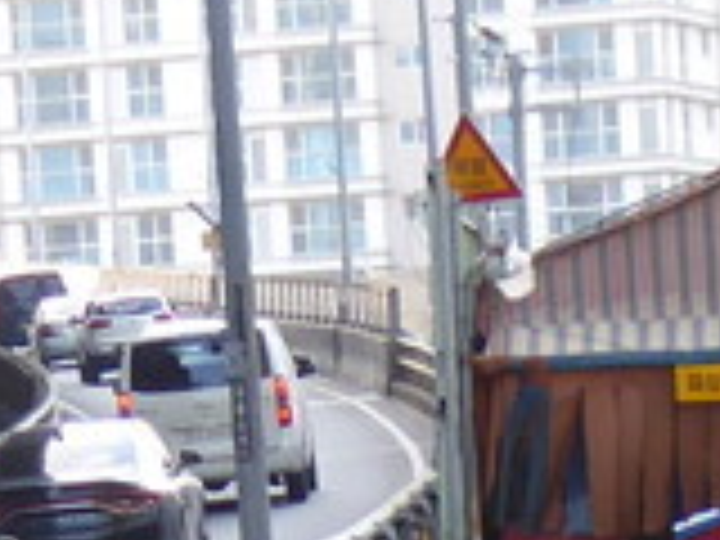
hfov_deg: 5.4
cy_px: 1562
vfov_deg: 3.9
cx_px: 630
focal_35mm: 368
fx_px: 7654
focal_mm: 8.4
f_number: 4
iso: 160
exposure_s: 1/60
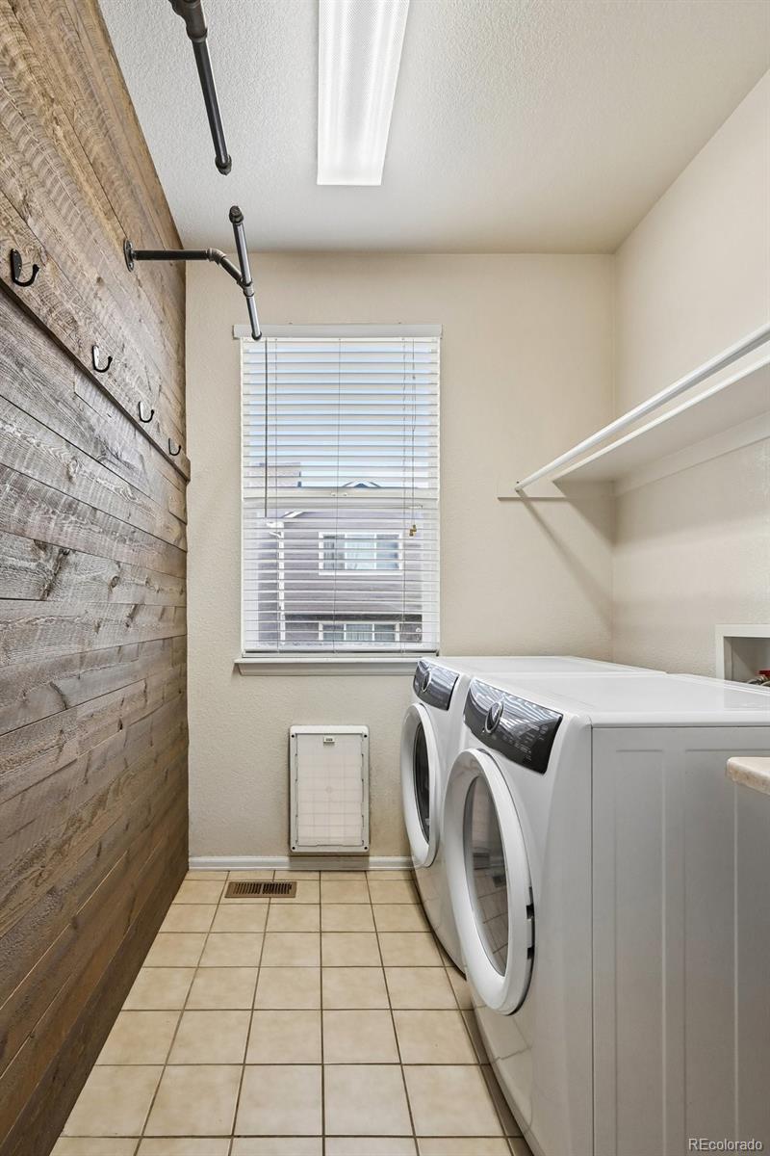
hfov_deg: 73.7
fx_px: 513
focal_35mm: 16
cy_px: 578
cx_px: 385
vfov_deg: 96.7
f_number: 10
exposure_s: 1/40
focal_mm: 16
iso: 400
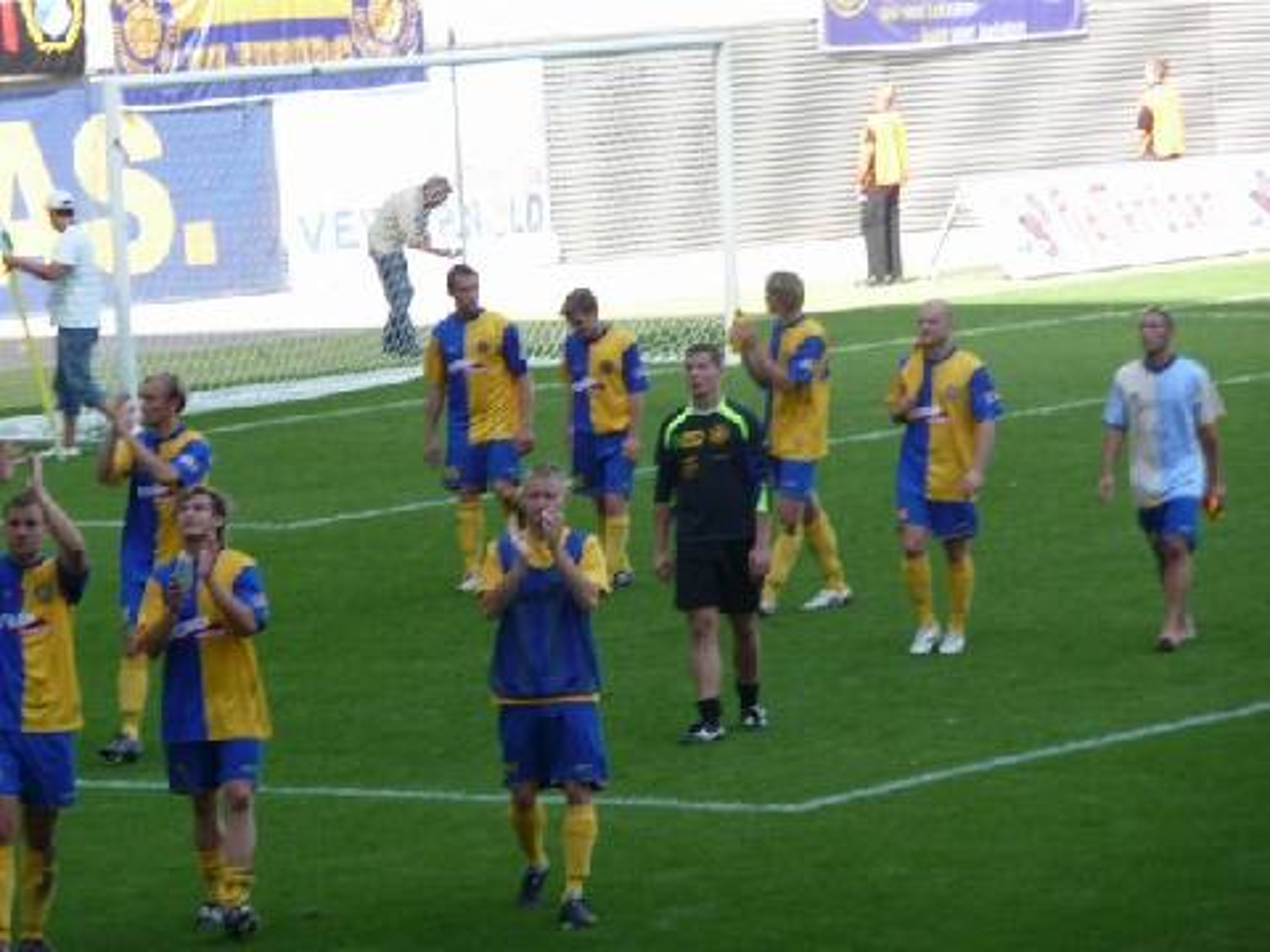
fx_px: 8365
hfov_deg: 8.7
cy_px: 476
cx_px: 635
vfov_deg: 6.5
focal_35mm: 228
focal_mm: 39.2
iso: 100
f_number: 4.9
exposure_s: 1/125
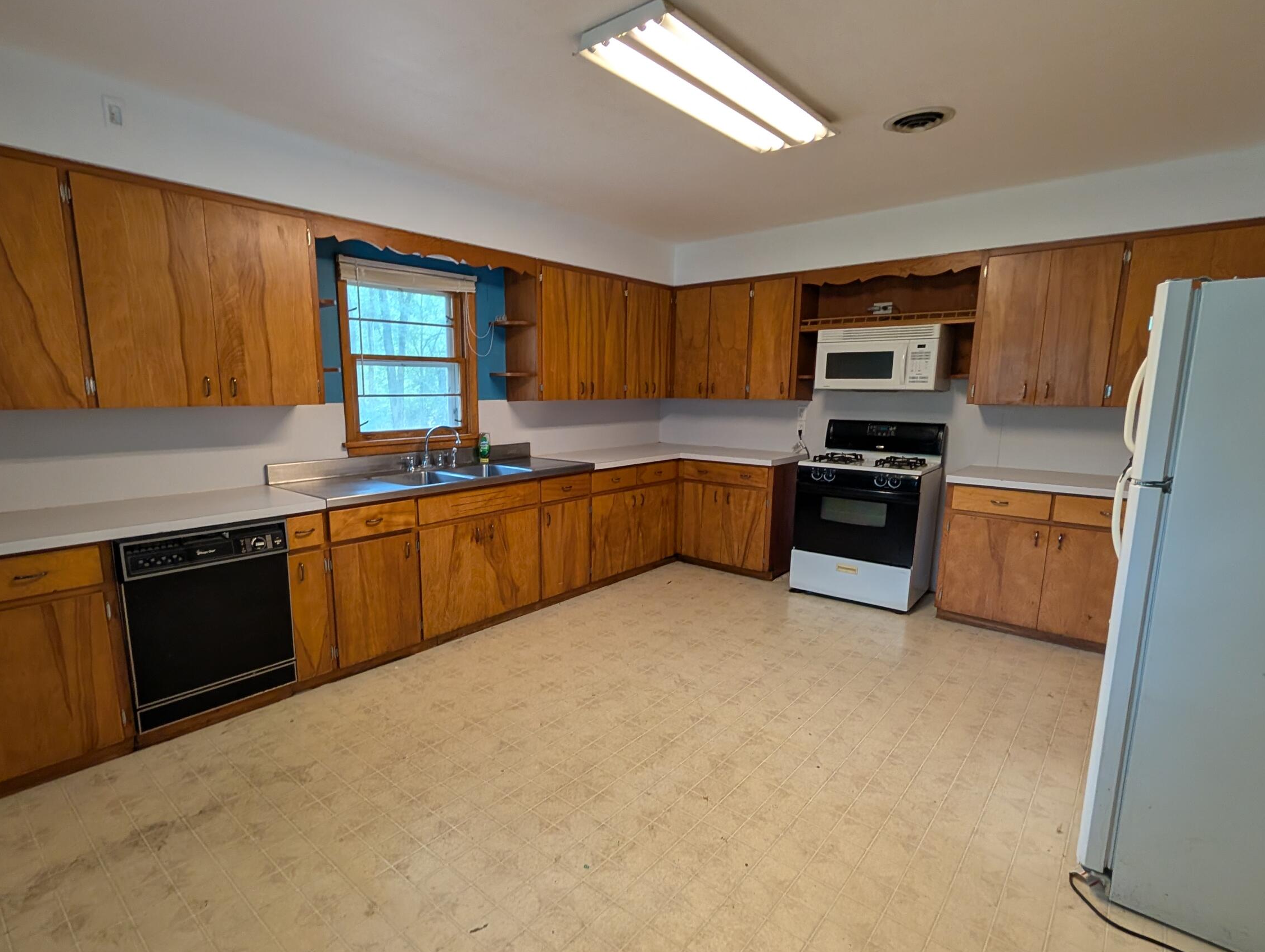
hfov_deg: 94.3
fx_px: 586
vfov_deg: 78.2
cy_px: 496
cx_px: 590
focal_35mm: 16
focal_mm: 2.02
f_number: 1.7
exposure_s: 1/60
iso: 138
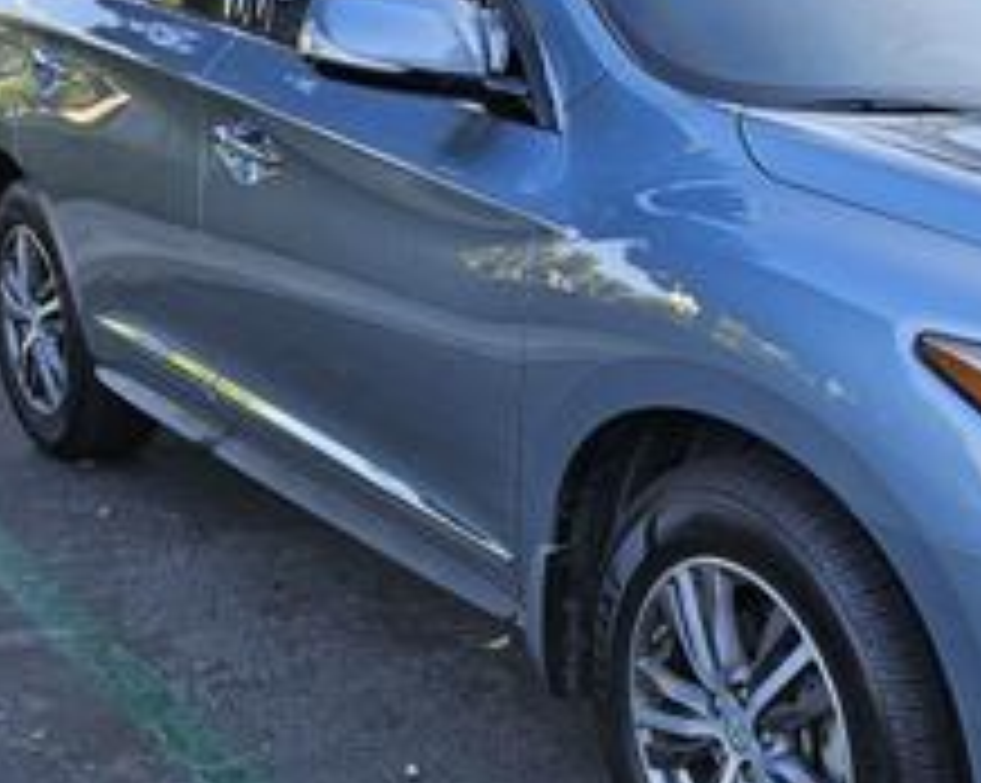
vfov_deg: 29.1
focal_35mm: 52
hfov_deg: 34.2
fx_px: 1508
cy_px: 428
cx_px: 868
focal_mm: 5.4
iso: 40
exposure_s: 1/180
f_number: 1.8
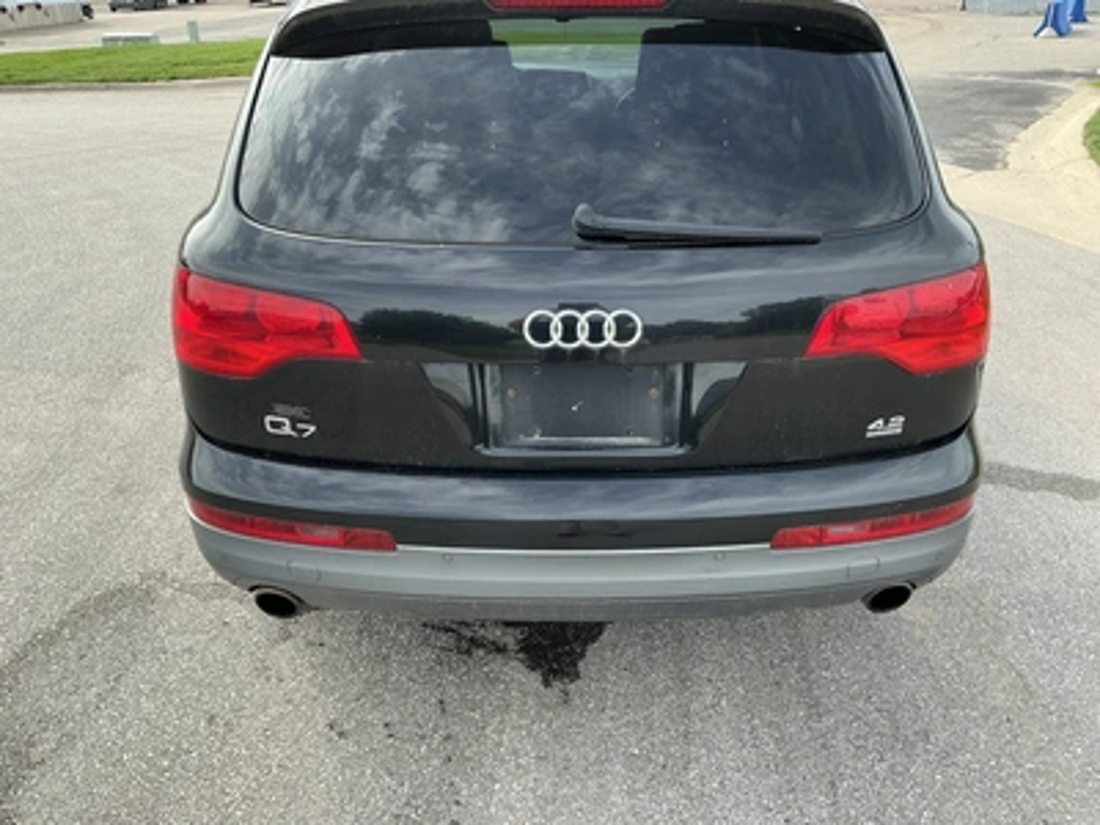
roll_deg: +1.1
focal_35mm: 28
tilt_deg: -23.3
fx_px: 890
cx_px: 550
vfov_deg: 49.7
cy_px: 412
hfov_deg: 63.4
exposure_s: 1/412
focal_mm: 3
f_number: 1.8
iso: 25
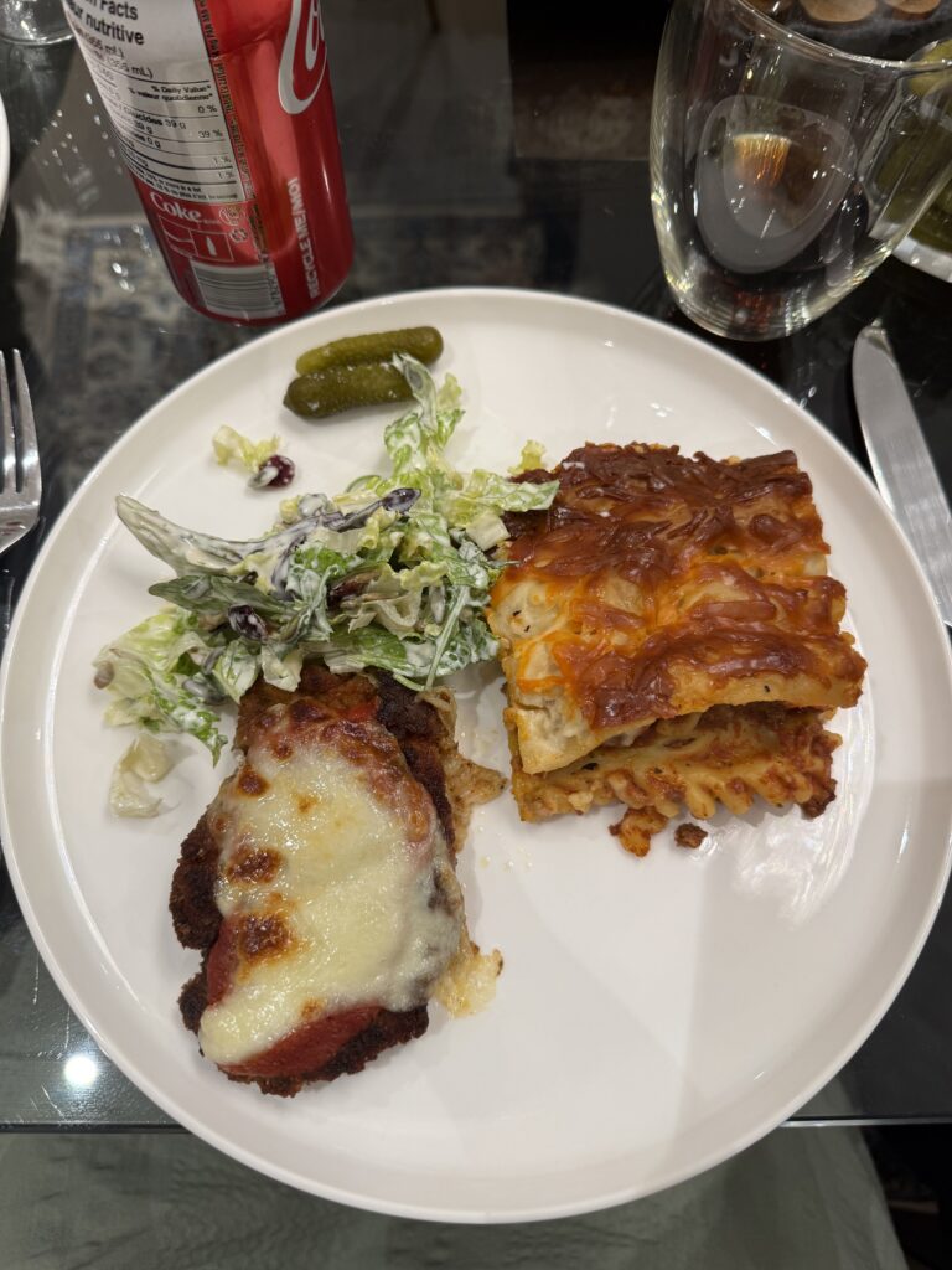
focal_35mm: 24
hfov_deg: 56.8
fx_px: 880
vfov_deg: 71.6
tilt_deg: -67.3
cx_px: 476
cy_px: 635
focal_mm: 6.76
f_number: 1.78
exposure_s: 1/60
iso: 100
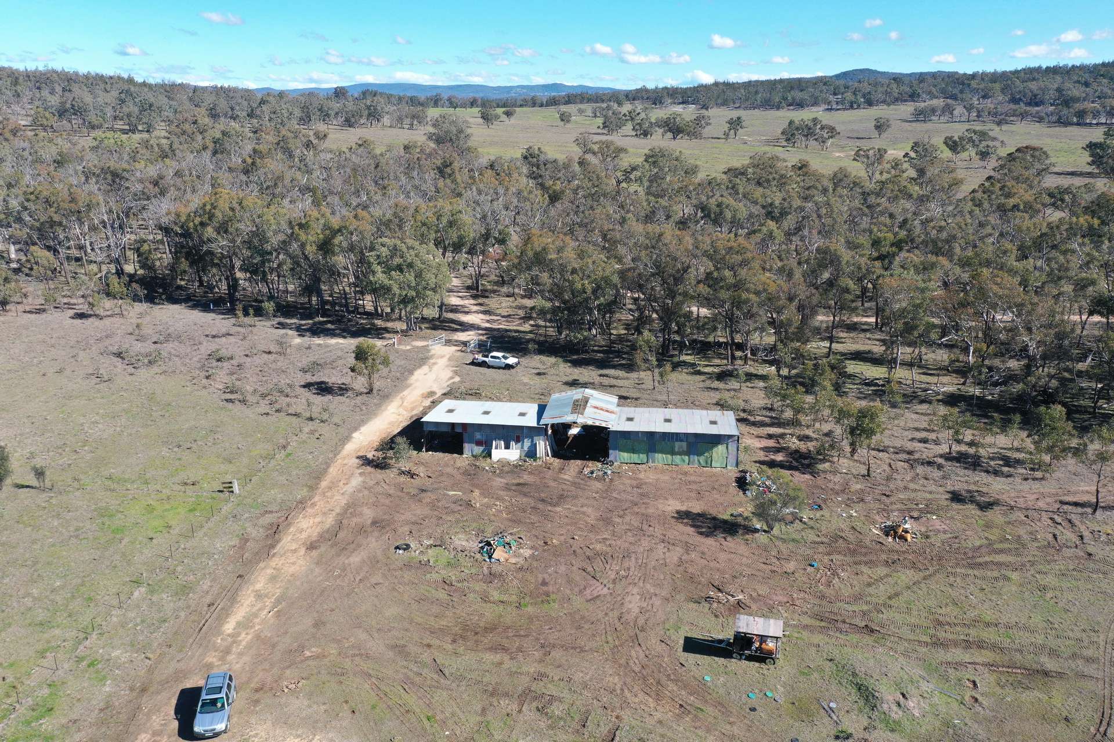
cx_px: 557
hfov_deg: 65.5
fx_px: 866
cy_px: 371
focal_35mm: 28
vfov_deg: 46.4
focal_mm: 10.26
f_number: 5
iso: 100
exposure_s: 1/320
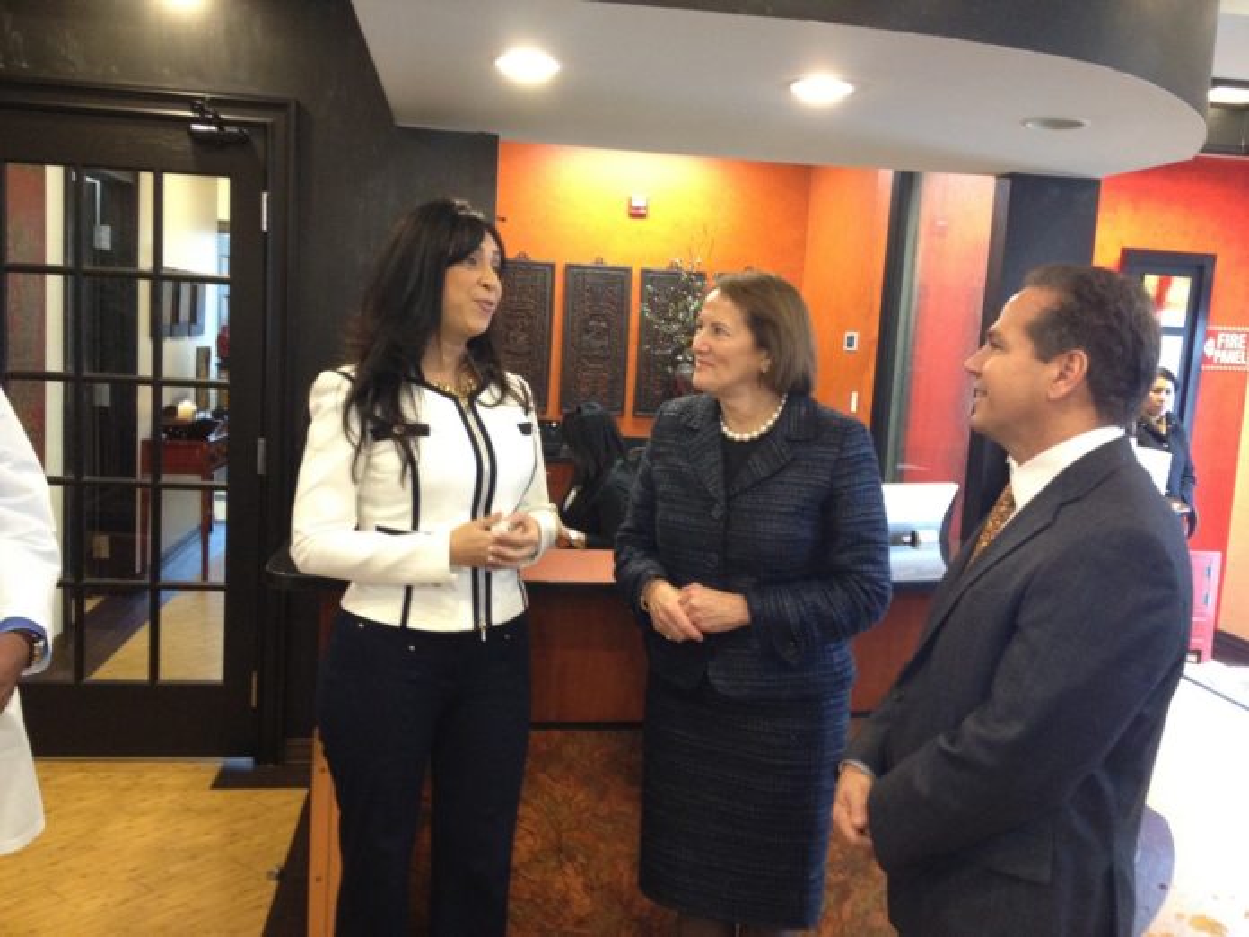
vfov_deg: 40.7
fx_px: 1263
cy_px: 468
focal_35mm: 35
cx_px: 624
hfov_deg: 52.6
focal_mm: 4.28
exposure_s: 1/20
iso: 250
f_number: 2.4
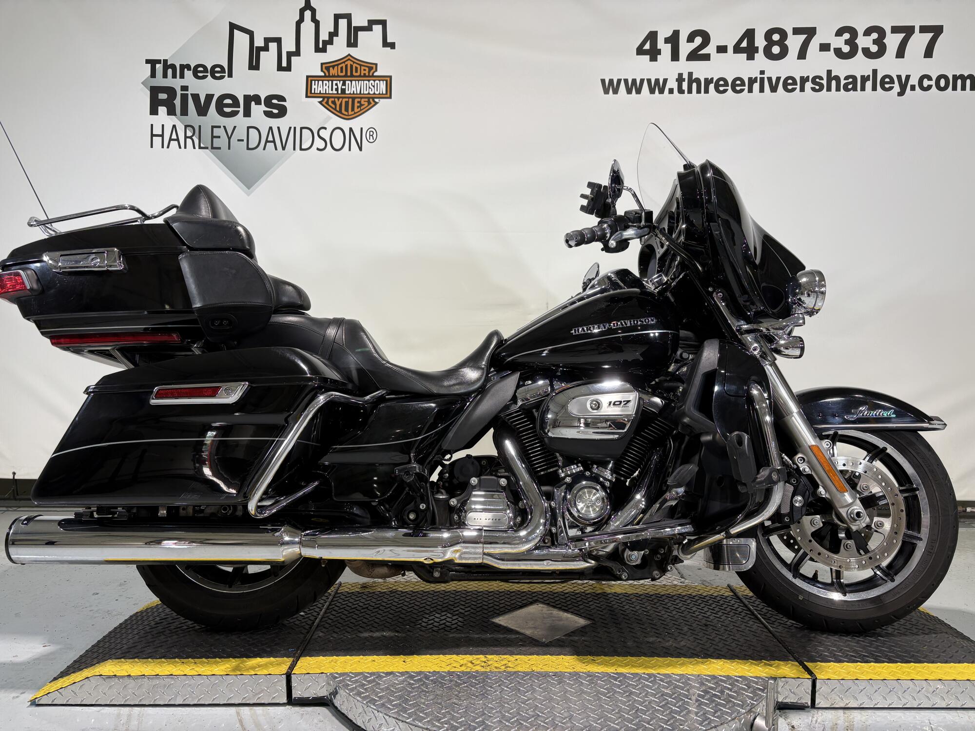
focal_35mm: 26
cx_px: 488
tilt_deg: -2.9
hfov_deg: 67.3
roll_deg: -0.5
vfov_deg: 53.1
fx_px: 732
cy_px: 366
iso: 50
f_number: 1.6
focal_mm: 5.96
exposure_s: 1/120
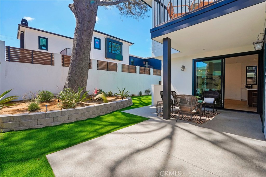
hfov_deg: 96.8
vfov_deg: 73.7
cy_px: 88
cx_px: 133
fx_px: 118
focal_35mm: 16
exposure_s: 1/400
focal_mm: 16
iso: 400
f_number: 8
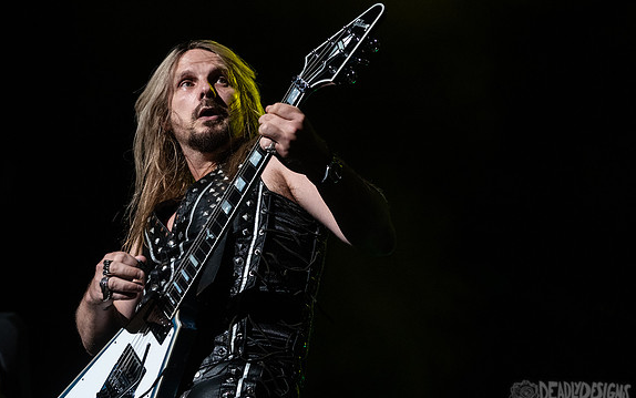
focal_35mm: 79
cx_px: 391
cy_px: 179
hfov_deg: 26.1
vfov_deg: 16.5
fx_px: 1370
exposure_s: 1/800
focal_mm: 50
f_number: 4
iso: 1600
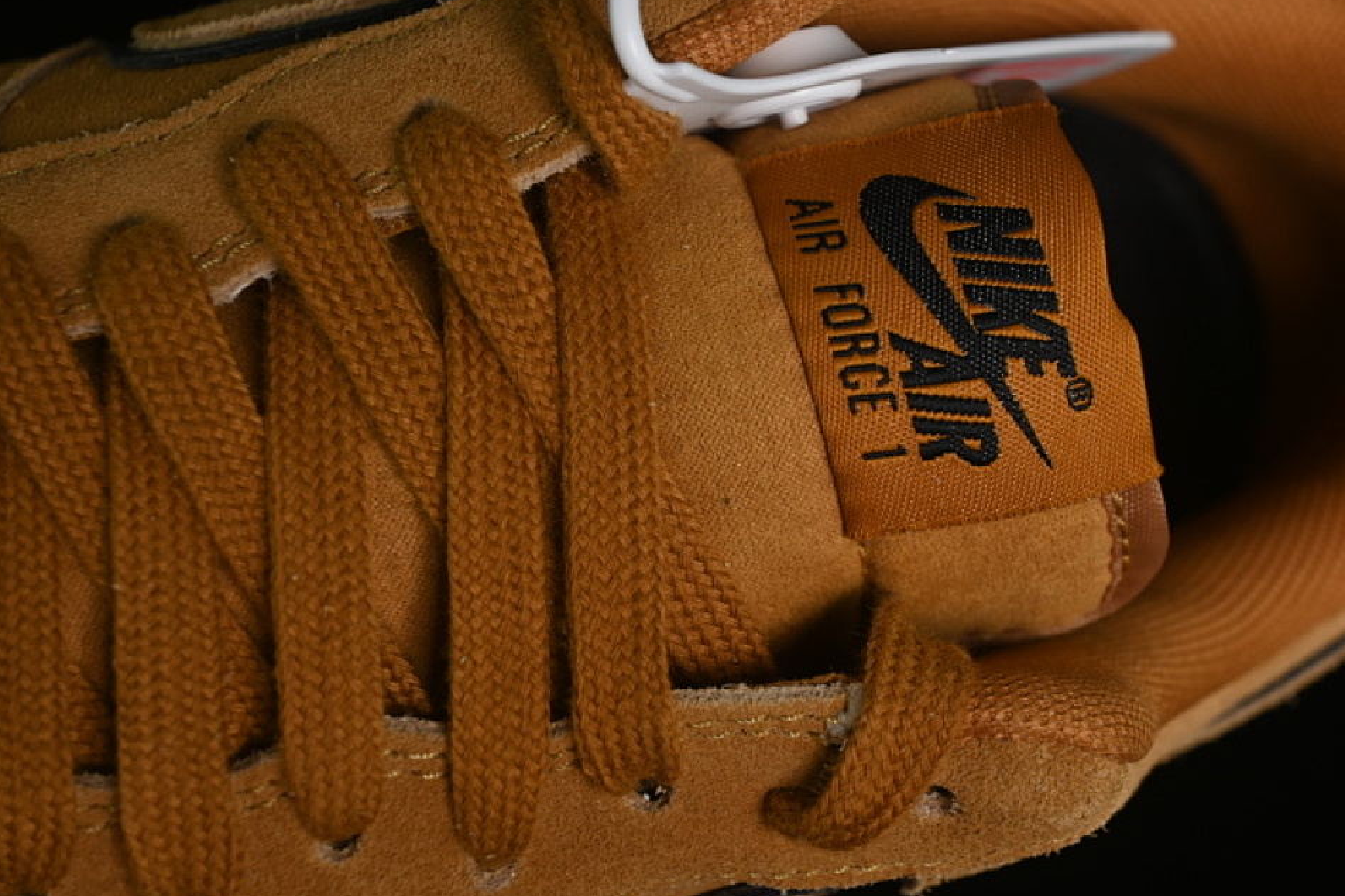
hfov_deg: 23.9
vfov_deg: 16.1
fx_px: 3175
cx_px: 752
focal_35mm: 85
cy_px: 430
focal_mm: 50
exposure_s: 1/60
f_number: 6.3
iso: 160
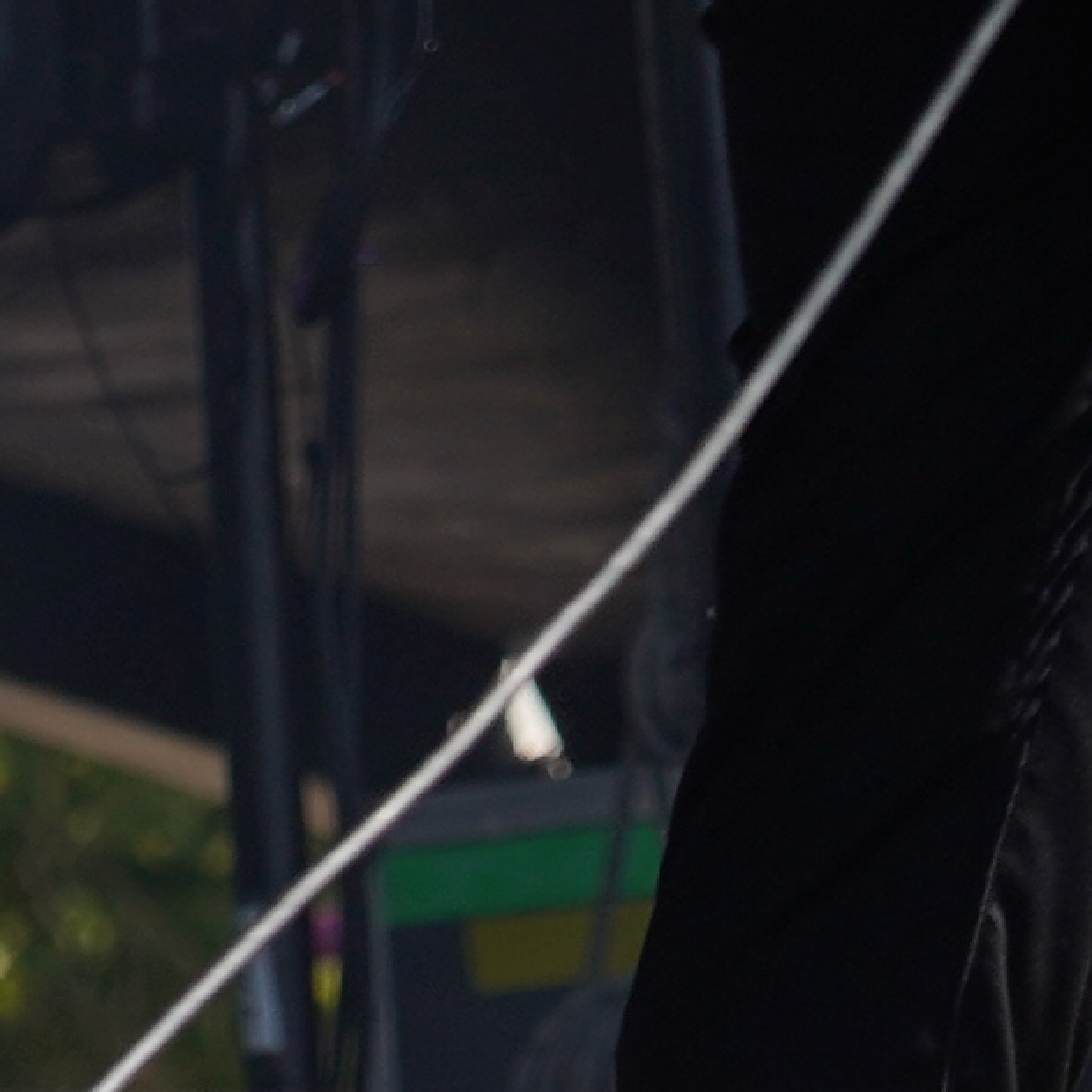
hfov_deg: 2.0
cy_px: -1781
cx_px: 933
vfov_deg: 2.0
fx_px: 30836
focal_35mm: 864
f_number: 6.3
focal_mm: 105
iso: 100
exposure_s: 1/320
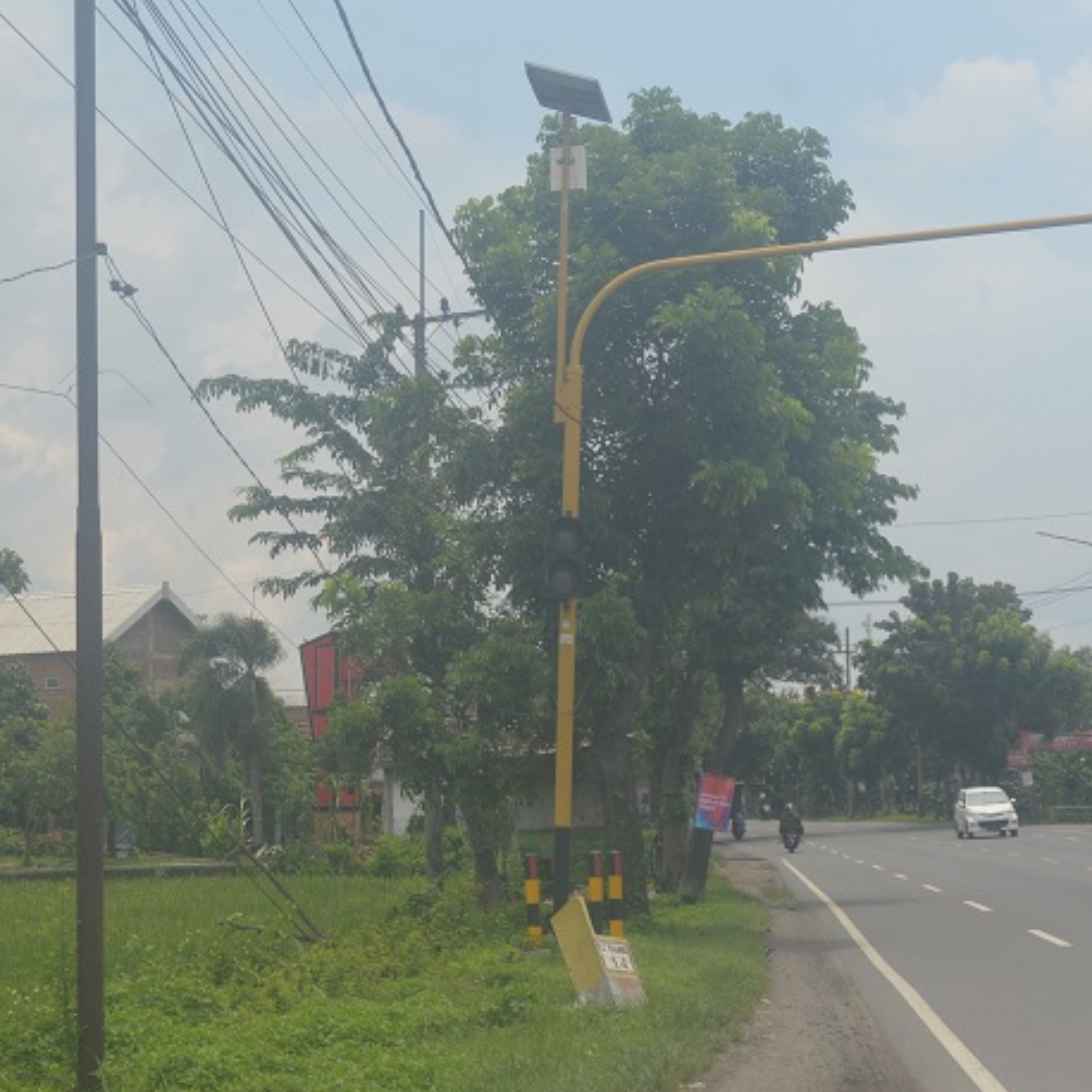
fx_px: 2641
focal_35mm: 74
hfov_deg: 23.4
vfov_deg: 23.4
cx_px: 563
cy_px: 545
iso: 100
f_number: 7.1
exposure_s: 1/200
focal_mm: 38
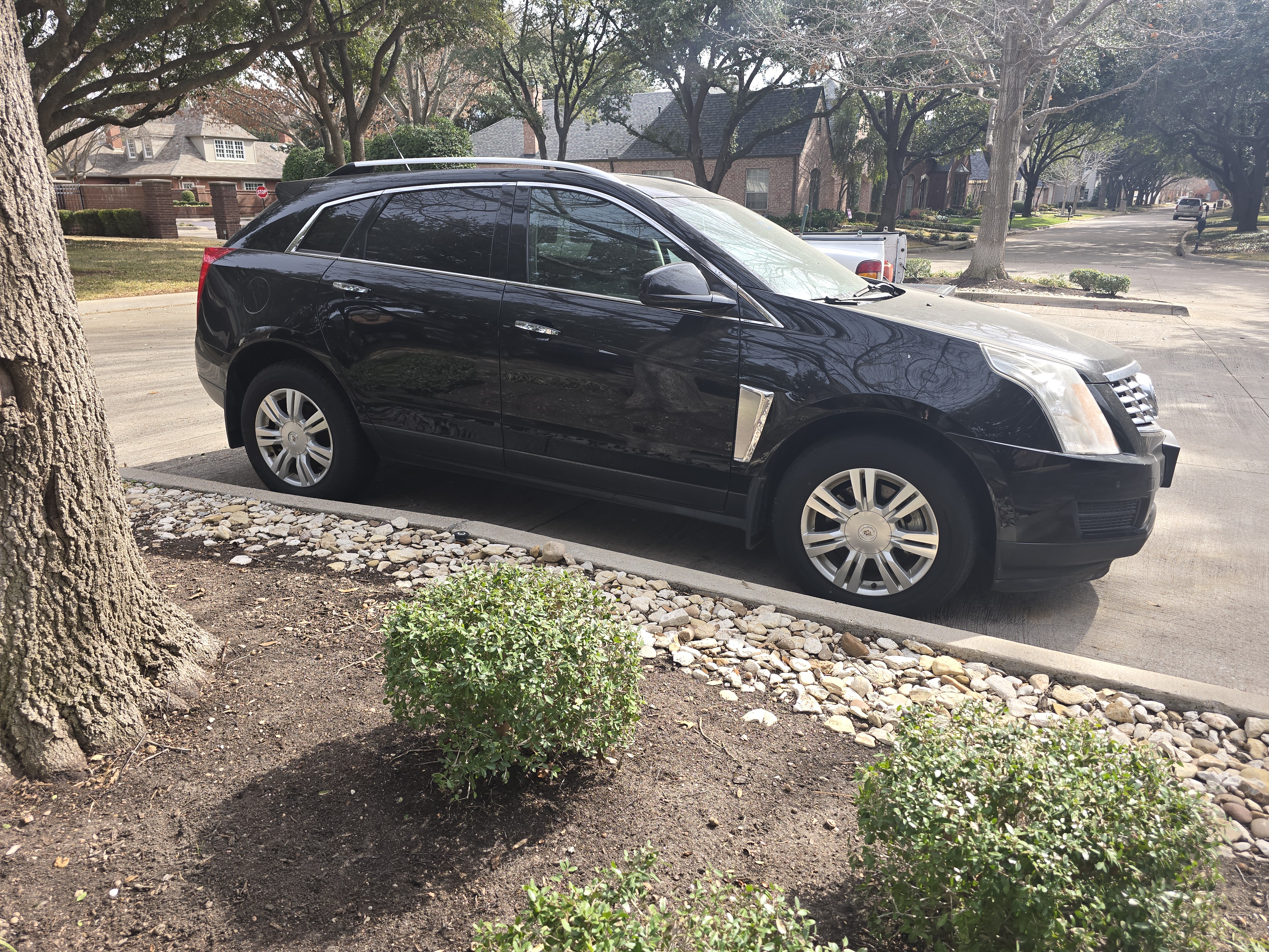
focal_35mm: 23
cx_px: 634
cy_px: 476
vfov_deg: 58.9
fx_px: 843
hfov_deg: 73.9
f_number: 1.7
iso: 12
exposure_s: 1/163
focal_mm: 6.3
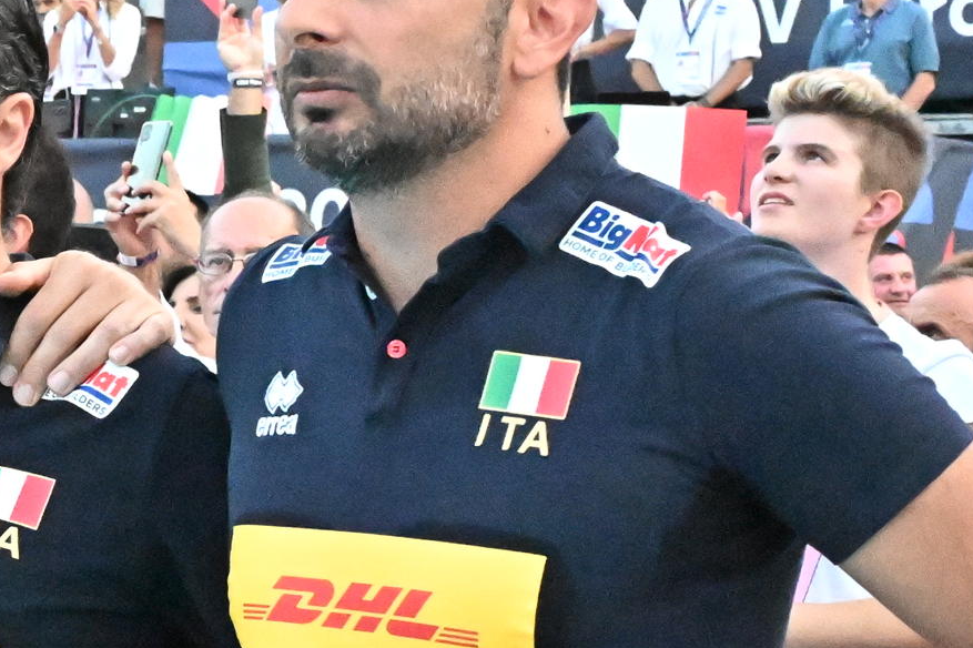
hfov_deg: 12.9
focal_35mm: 154
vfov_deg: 8.9
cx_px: -272
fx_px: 4160
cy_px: 518
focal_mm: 36
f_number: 8
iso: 22800
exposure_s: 1/1000
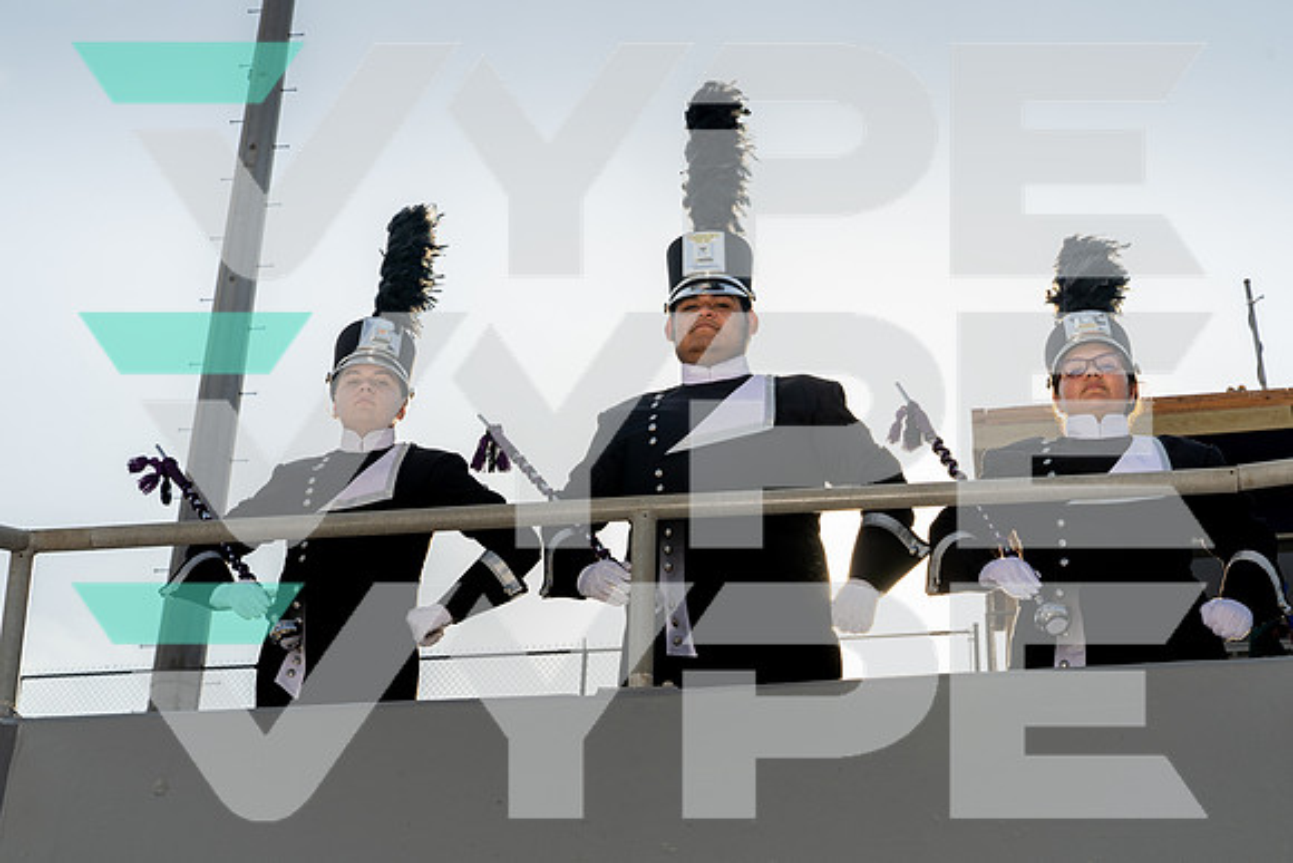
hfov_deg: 32.4
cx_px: 646
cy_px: 432
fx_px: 2227
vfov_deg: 21.9
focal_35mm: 62
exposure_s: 1/250
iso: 100
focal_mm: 62
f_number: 8
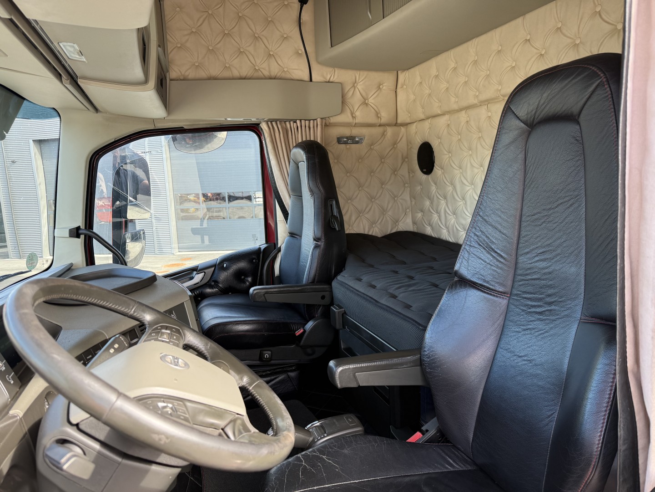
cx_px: 328
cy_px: 246
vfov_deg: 56.8
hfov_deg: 71.6
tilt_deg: -6.8
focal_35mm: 24
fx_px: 454
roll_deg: +2.3
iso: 100
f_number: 1.78
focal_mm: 6.76
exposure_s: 1/319
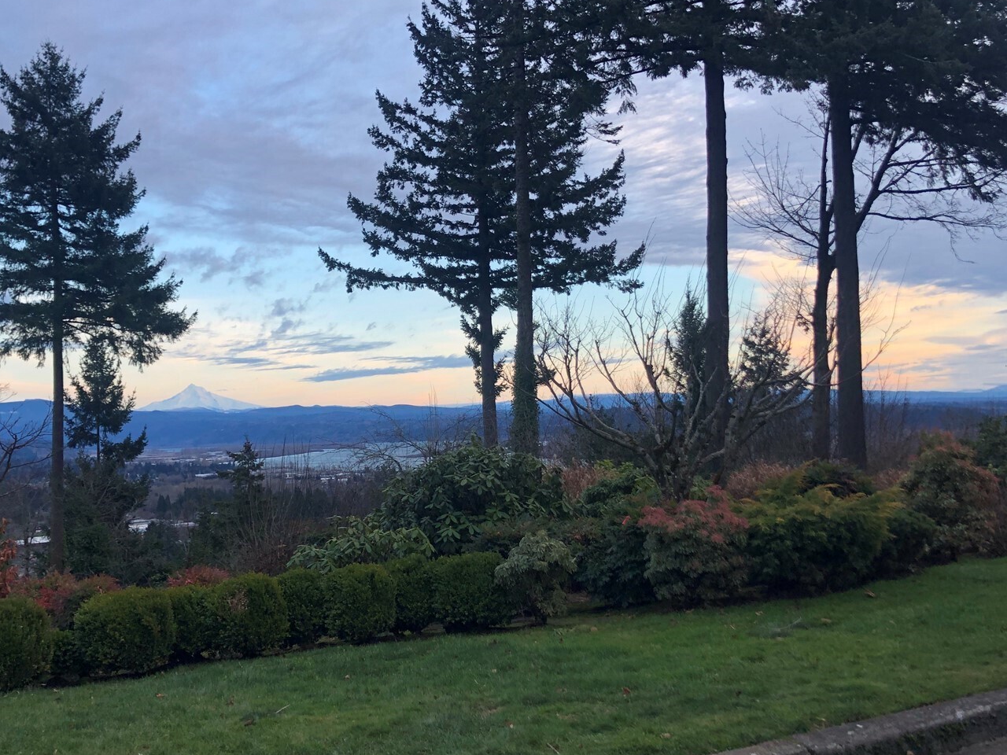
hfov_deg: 52.4
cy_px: 360
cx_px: 415
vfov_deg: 40.7
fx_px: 1018
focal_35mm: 35
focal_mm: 4
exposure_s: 1/120
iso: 32
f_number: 1.8
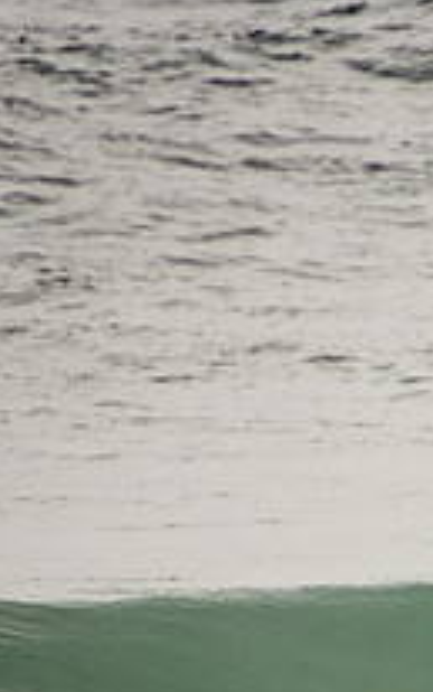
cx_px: 906
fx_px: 32524
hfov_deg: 0.8
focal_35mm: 1725
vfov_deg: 1.2
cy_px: 586
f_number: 5.6
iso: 320
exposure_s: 1/1250
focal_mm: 400
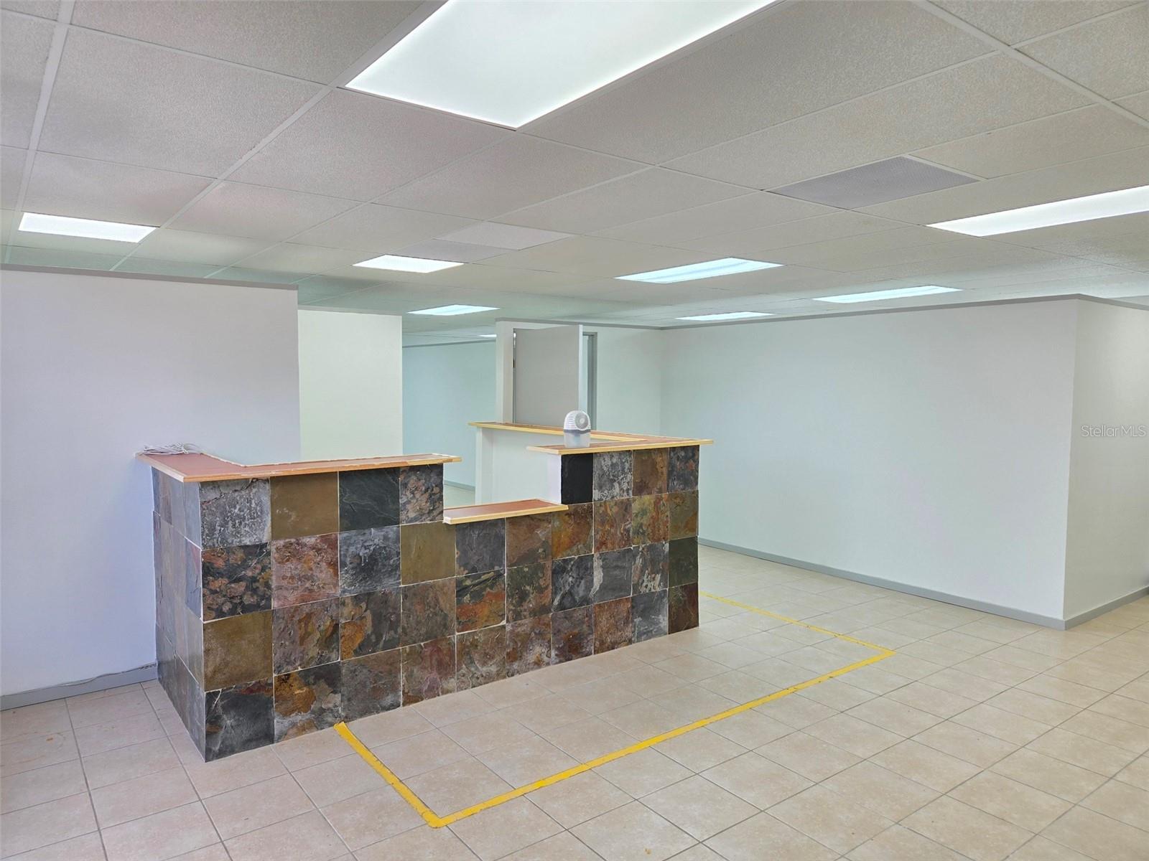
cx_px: 574
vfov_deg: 58.9
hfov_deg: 73.9
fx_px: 763
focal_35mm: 23
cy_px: 430
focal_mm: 5.4
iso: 50
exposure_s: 1/120
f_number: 1.8
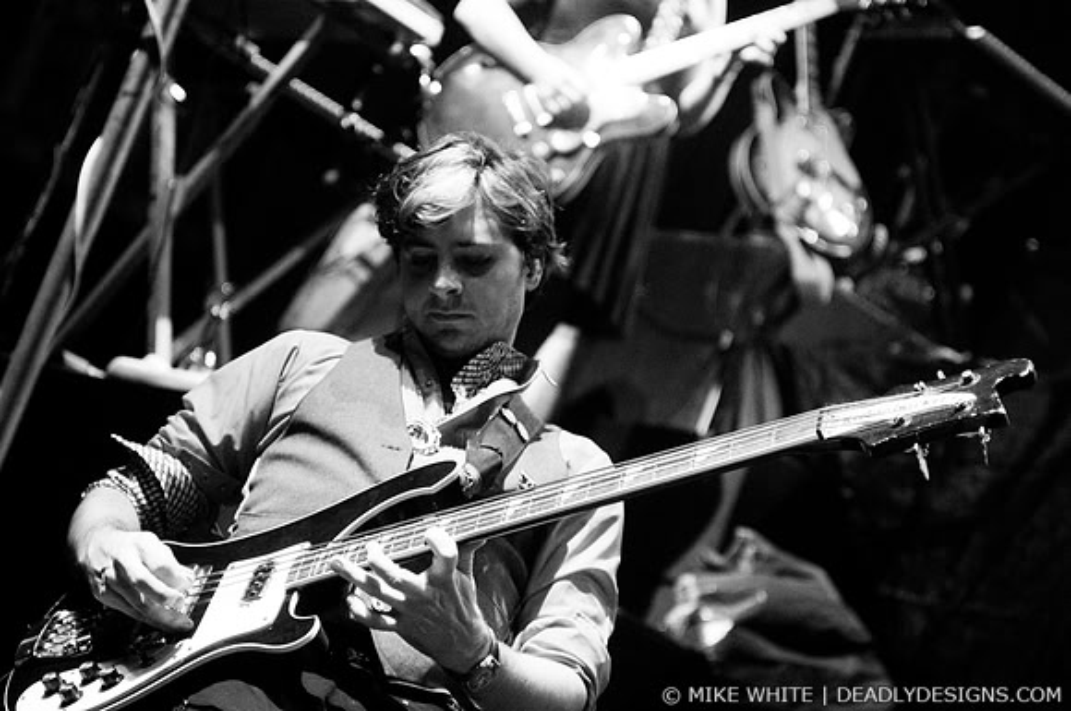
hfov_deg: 19.5
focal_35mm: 105
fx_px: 3119
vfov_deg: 13.0
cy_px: 356
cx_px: 536
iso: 640
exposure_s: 1/200
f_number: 2.8
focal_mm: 70
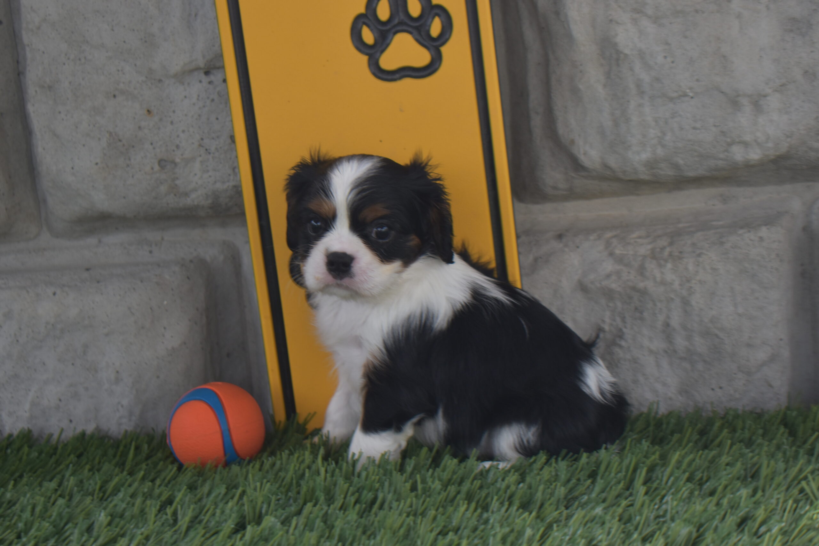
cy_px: 273
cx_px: 410
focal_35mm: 72
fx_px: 1638
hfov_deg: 28.1
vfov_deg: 18.9
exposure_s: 1/200
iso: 200
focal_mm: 48
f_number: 5.3
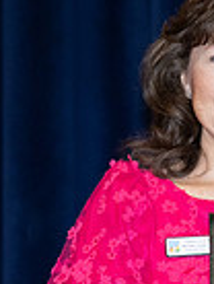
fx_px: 5185
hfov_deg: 2.4
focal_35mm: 631
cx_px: 460
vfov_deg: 3.1
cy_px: 240
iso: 1000
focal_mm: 120
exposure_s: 1/200
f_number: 5.6
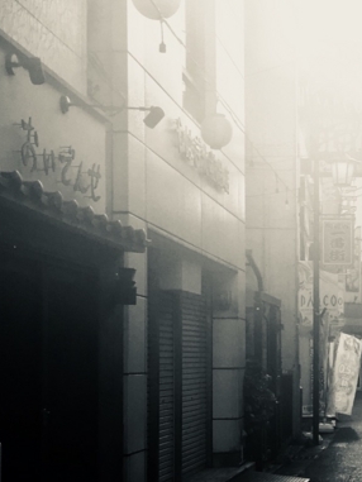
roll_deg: +2.3
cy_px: 342
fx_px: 1087
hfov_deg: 17.8
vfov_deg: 24.8
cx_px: 454
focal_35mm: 78
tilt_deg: +1.6
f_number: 2.2
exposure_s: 1/340
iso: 25
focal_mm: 4.15
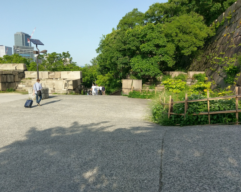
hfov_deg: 62.1
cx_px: 110
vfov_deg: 51.5
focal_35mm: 28
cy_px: 96
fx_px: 200
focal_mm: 4.58
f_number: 1.8
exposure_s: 1/1882
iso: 100
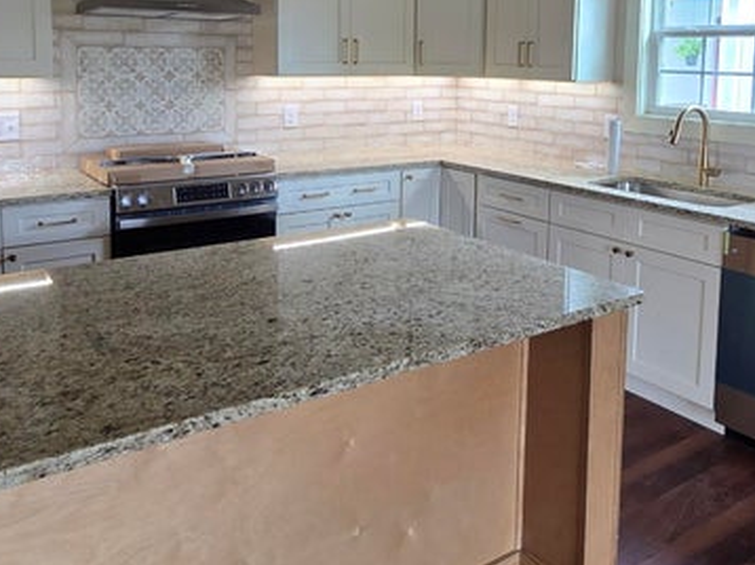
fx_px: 676
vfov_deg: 43.3
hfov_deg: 58.4
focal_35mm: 31
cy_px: 114
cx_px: 395
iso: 100
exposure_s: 1/60
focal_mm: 2.2
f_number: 2.2
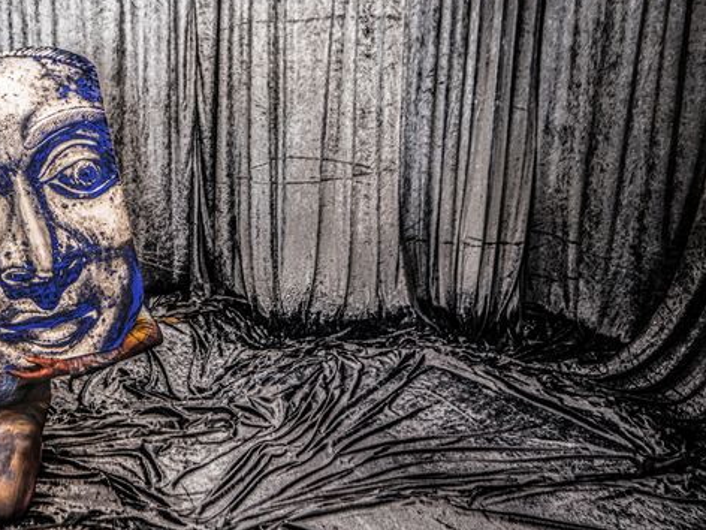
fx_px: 1163
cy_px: 189
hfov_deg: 32.6
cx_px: 112
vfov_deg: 25.6
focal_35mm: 57
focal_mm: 35
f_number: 4
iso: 1000
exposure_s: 1/60
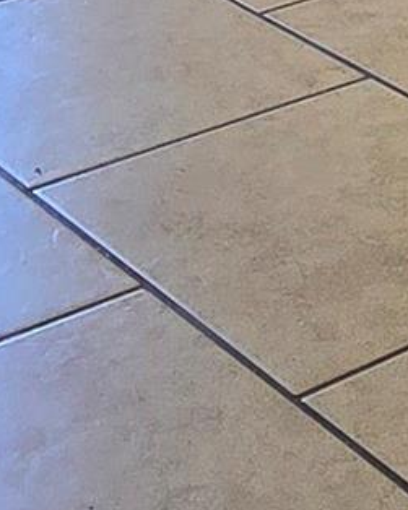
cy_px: -867
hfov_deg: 12.4
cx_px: 319
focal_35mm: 124
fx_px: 1873
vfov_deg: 11.5
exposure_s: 1/60
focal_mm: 2.2
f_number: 2.2
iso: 100
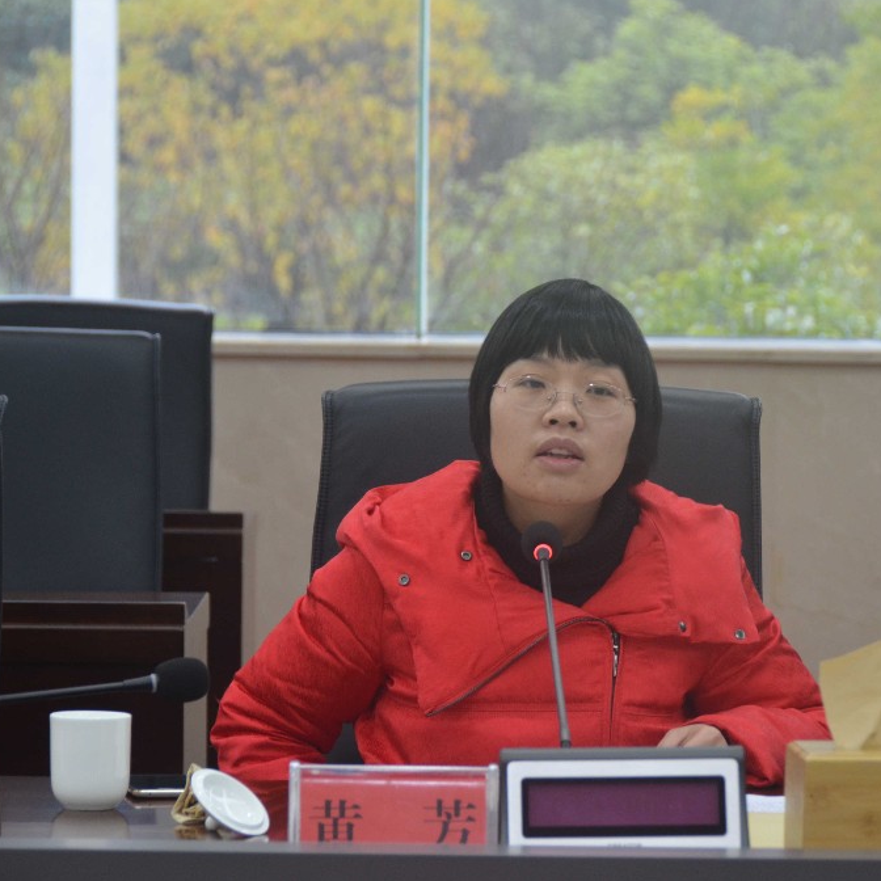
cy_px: 439
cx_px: 594
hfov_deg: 11.0
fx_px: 4578
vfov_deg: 11.0
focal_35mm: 159
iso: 720
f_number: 5
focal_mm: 82
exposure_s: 1/60
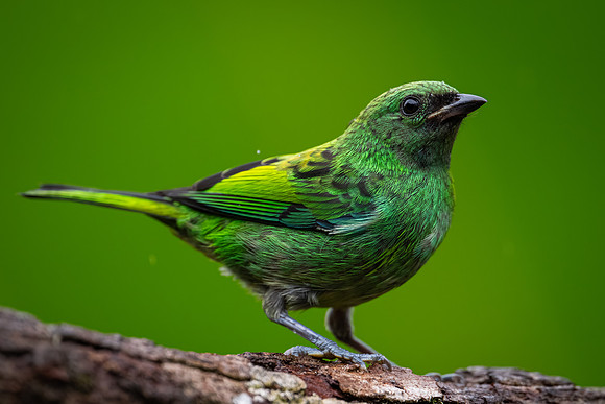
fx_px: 11966
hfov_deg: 2.9
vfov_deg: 1.9
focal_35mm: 712
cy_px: 189
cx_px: 321
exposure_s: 1/1000
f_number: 6.3
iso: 2200
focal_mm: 560
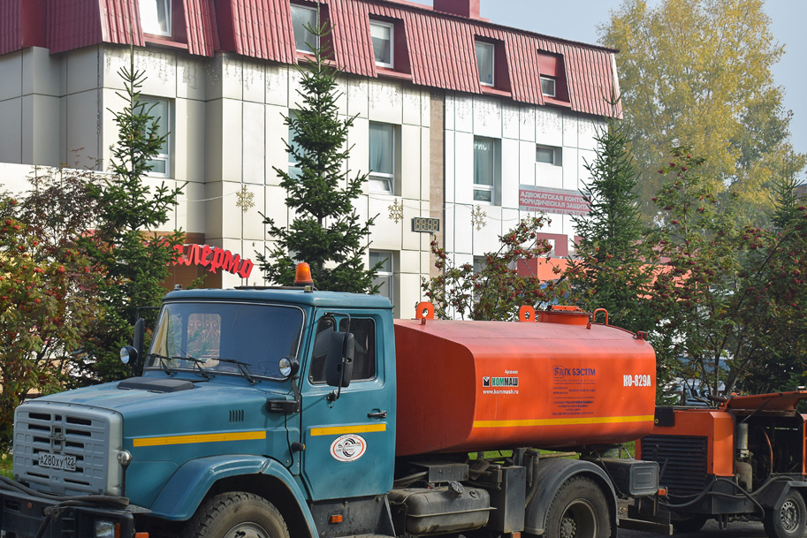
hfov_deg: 30.1
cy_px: 345
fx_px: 1502
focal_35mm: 67
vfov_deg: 20.3
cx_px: 377
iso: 200
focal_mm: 34
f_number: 6.3
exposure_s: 1/800
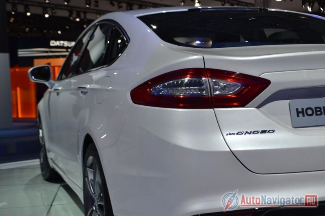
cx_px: 162
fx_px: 542
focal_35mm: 60
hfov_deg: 33.4
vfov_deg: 22.6
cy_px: 108
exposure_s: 1/125
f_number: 5.6
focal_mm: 40
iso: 220
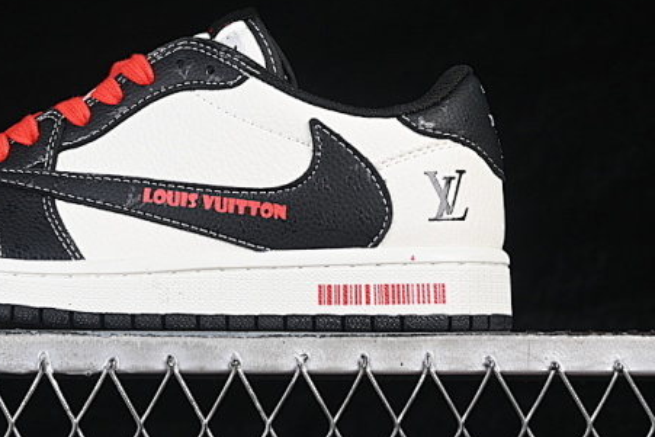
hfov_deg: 15.3
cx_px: 121
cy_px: 86
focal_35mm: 133
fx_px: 2420
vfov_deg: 10.3
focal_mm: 50
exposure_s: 1/80
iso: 160
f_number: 7.1
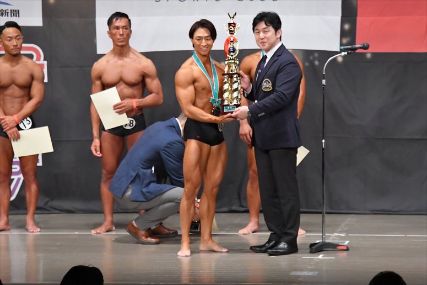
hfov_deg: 10.2
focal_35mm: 202
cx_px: 214
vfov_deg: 6.8
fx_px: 2395
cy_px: 142
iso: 6400
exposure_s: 1/400
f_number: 5.6
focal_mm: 135
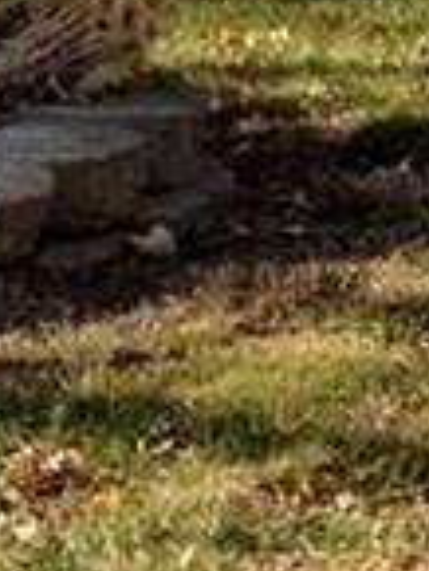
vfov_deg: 4.9
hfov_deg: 3.6
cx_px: 1960
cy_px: -1237
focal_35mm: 381
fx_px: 6286
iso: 400
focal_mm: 18
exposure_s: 1/400
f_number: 8
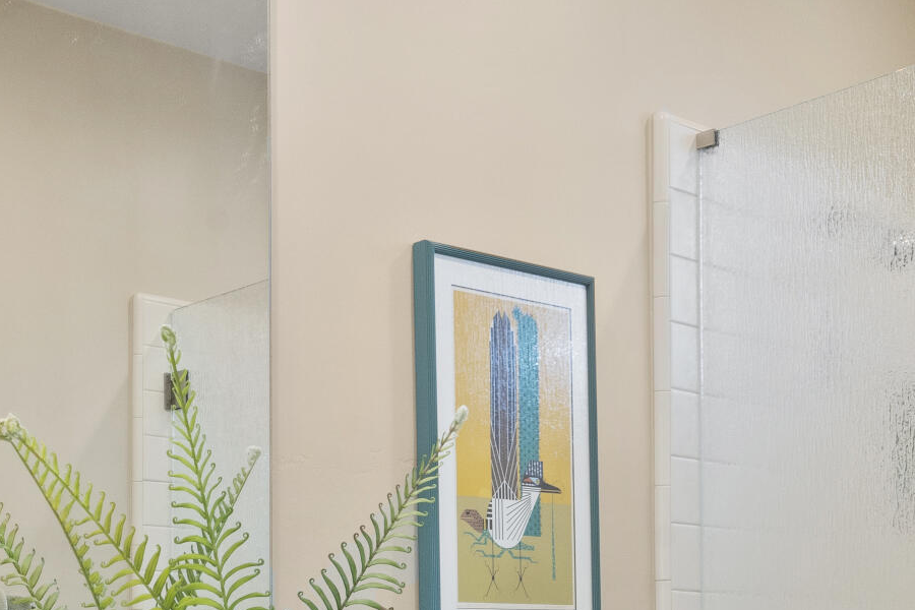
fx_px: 1525
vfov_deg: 21.5
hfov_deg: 32.6
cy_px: 665
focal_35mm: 60
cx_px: 195
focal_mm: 18
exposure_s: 1/10
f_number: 11
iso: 500
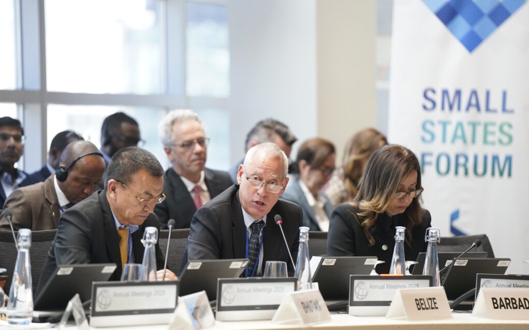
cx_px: 265
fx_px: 2955
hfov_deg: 10.2
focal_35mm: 205
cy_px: 156
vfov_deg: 6.4
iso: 2000
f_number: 2.8
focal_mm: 200
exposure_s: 1/400
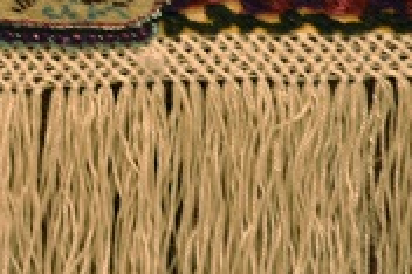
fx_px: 6125
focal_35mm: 536
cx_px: -122
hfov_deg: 3.8
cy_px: -176
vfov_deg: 2.6
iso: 200
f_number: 5.6
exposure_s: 1/3
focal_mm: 105
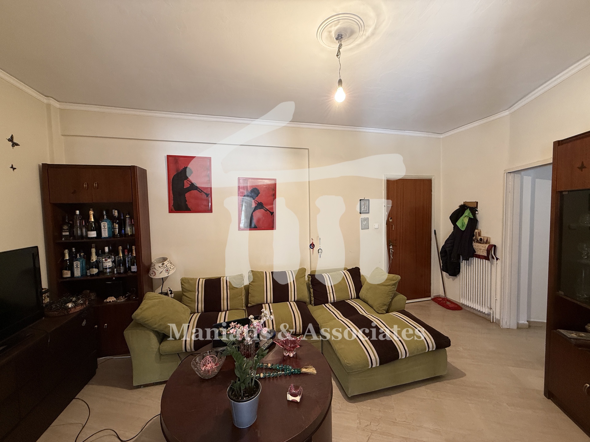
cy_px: 221
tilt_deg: -2.5
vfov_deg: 85.7
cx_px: 295
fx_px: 239
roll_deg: +0.5
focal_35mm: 14
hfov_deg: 102.1
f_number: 2.2
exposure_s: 1/50
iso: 250
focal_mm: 2.22
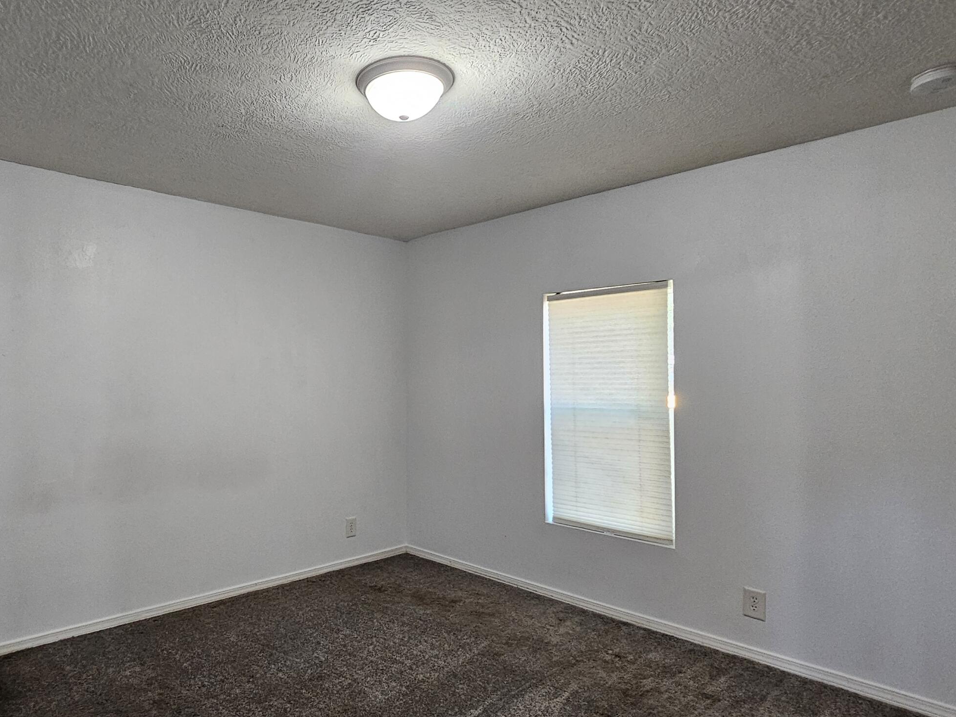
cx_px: 350
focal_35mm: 20
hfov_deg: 80.0
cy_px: 378
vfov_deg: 65.9
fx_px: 552
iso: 400
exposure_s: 1/30
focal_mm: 2.2
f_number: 2.2
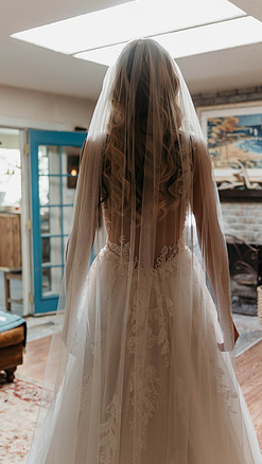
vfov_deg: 47.3
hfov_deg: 27.8
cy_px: 227
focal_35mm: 43
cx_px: 136
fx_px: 530
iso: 1000
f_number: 2.8
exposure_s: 1/250
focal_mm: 40
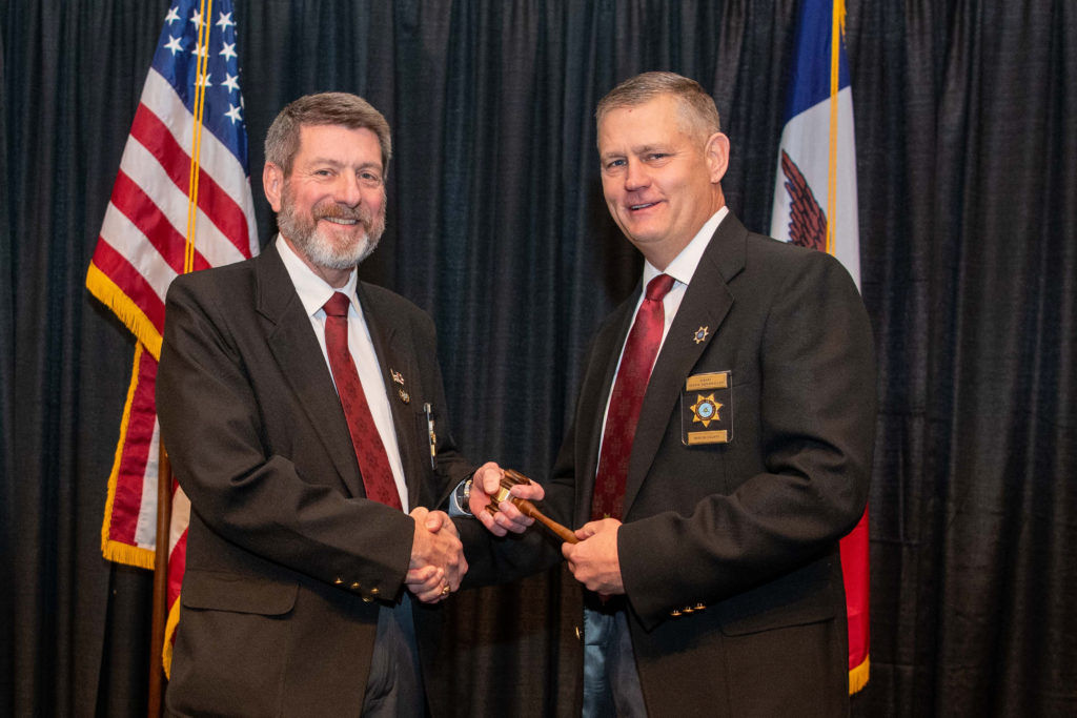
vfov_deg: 22.8
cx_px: 361
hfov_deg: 33.4
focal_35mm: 59
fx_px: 1777
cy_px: 434
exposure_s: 1/100
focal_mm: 28
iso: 1250
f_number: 2.8
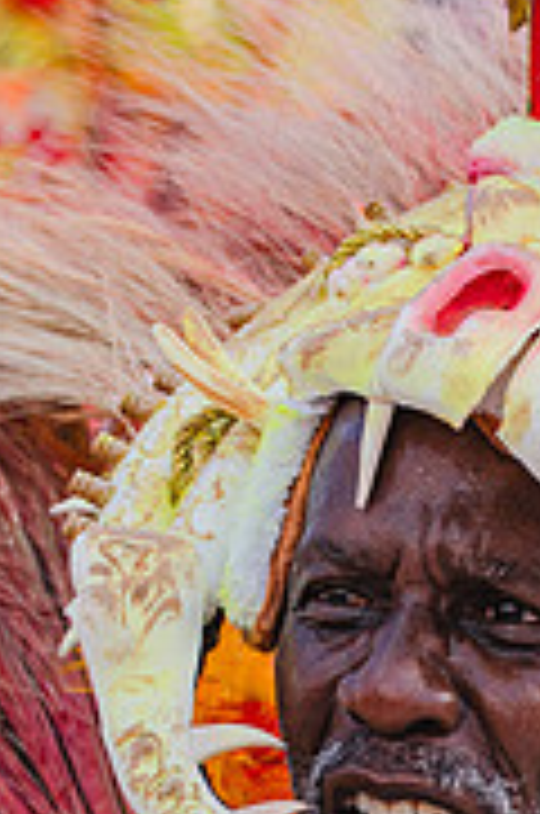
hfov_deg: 7.8
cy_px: 994
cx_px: 574
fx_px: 3930
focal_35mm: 174
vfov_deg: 11.6
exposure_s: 1/1600
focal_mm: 70
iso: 640
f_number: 5.6
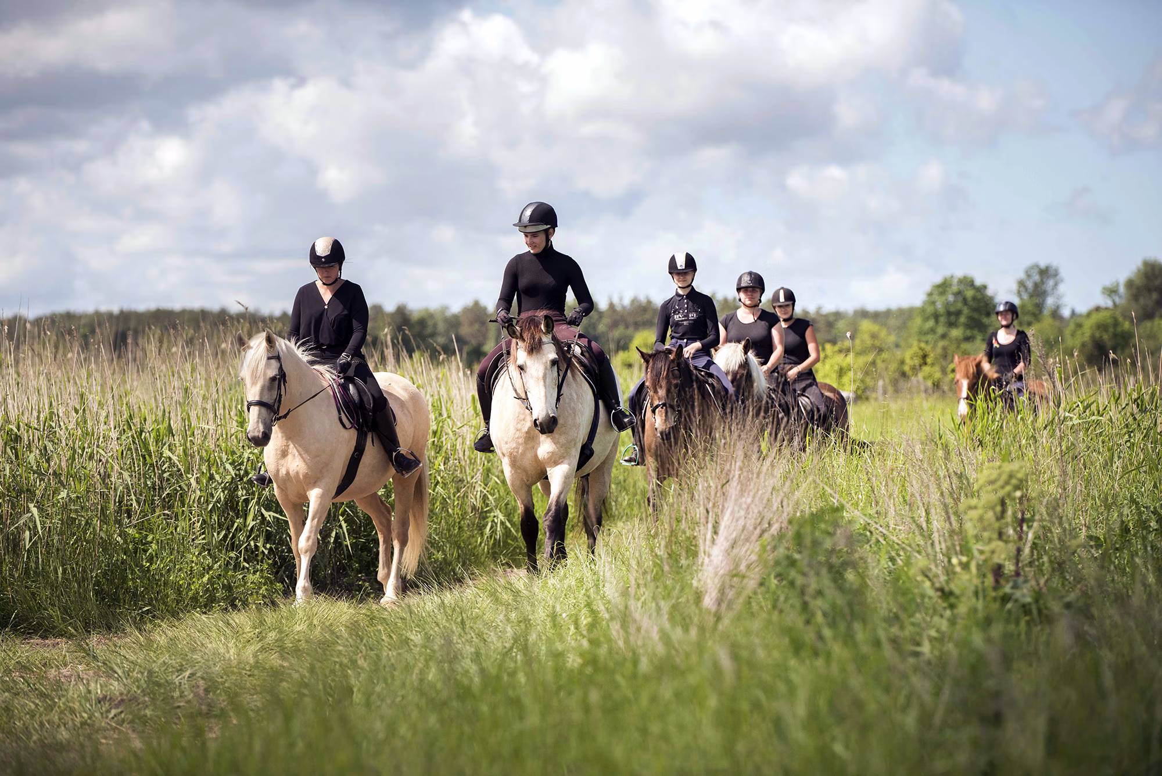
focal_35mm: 155
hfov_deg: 13.2
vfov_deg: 8.9
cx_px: 581
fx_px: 5005
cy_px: 388
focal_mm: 155
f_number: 3.5
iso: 640
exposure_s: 1/5000
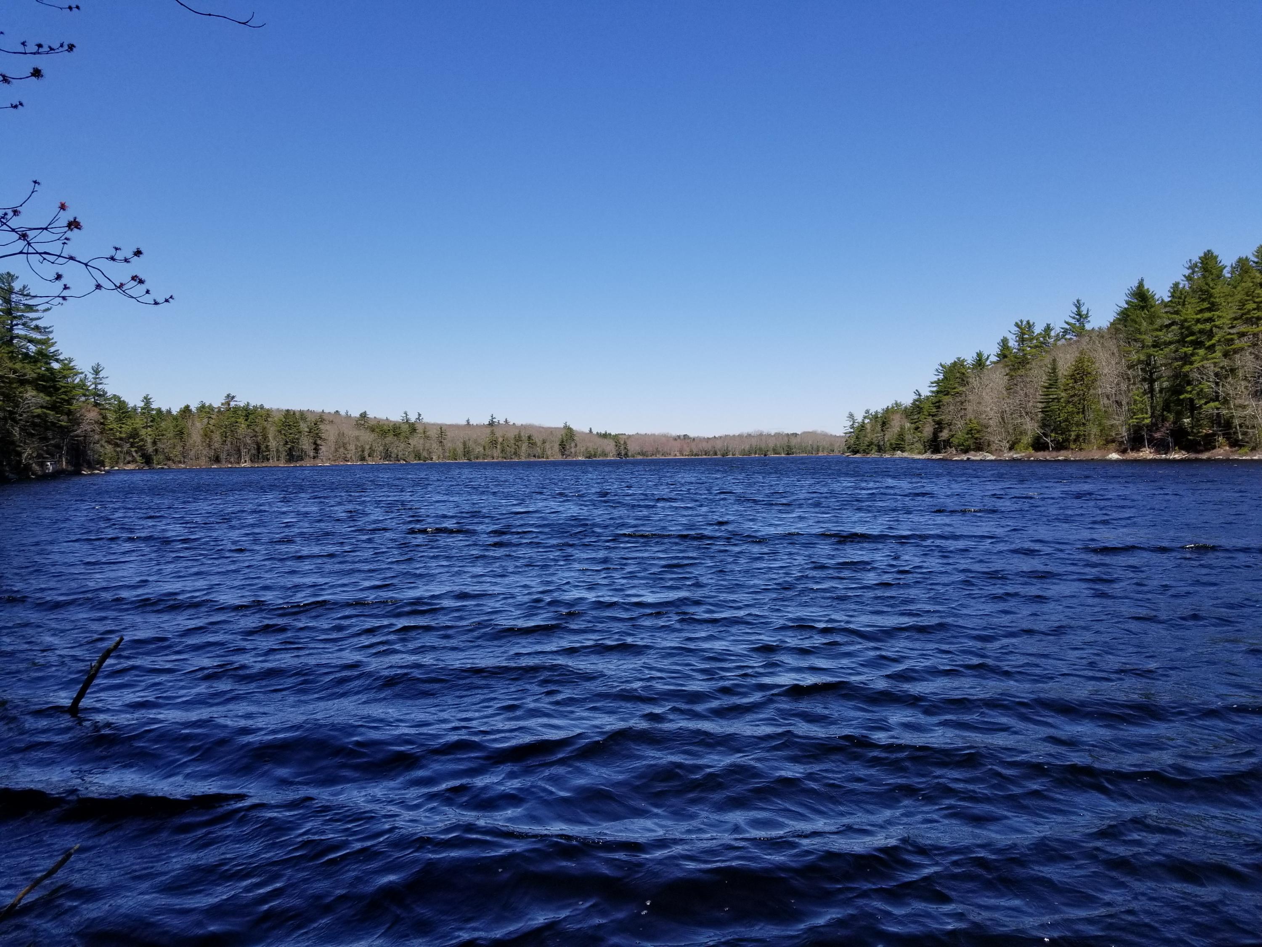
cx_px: 631
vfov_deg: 53.1
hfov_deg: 67.3
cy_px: 474
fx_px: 948
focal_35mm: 26
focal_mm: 4.25
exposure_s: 1/2480
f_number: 1.7
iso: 50
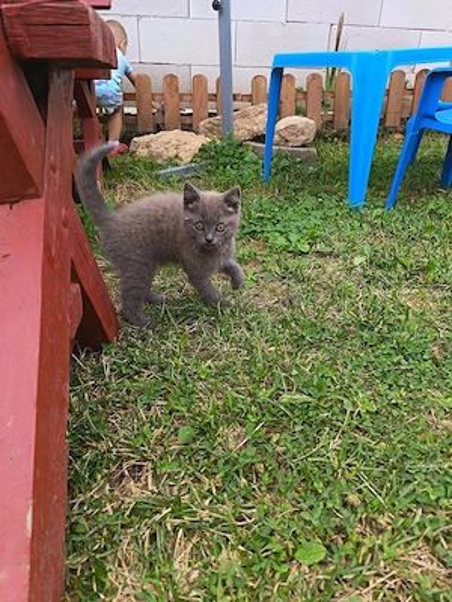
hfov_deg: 56.8
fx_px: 418
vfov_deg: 71.6
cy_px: 301
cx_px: 226
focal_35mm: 24
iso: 326
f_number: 1.75
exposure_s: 1/625
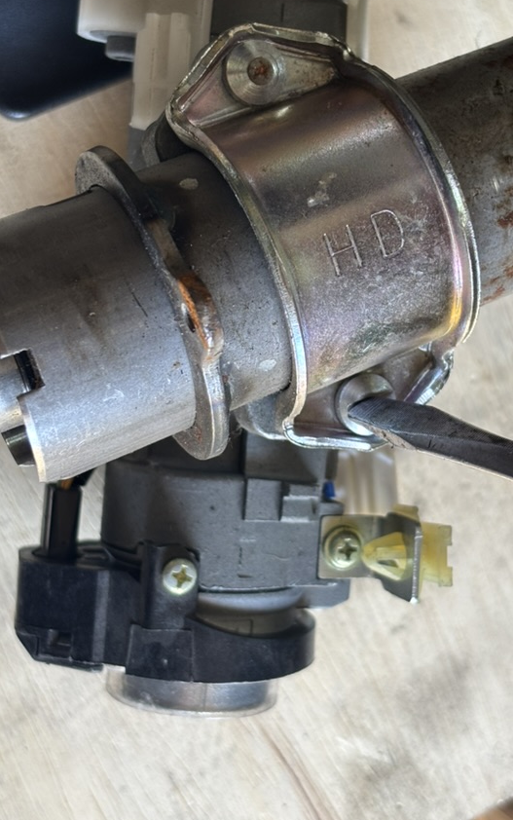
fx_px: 1497
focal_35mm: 67
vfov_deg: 30.6
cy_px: 344
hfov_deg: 19.4
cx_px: 311
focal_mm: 5.96
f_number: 1.6
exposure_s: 1/60
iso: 25
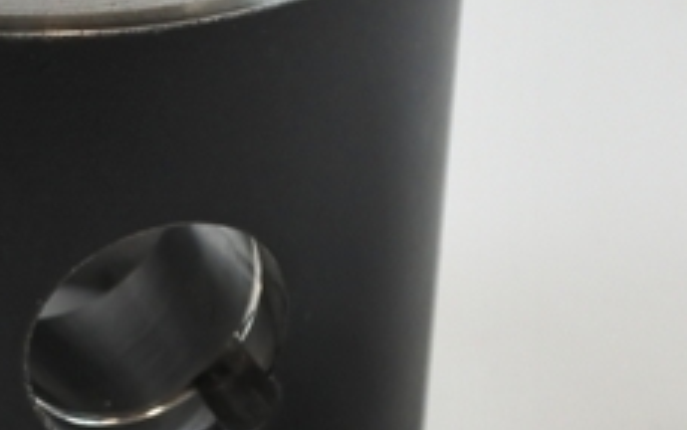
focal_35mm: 217
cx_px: -161
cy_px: 349
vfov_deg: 6.1
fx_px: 4065
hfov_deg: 9.5
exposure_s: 1/125
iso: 400
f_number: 4.5
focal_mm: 16.5
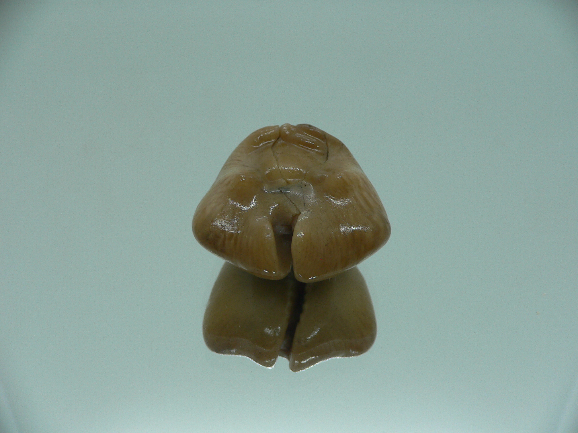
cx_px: 289
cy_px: 216
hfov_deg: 52.6
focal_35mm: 35
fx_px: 584
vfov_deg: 40.7
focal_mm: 4.6
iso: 80
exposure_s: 1/60
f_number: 2.8
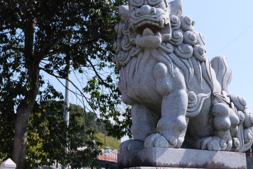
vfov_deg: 25.0
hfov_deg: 36.8
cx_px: 109
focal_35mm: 54
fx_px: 379
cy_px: 78
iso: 400
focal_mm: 21.4
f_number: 3.2
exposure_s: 1/4000
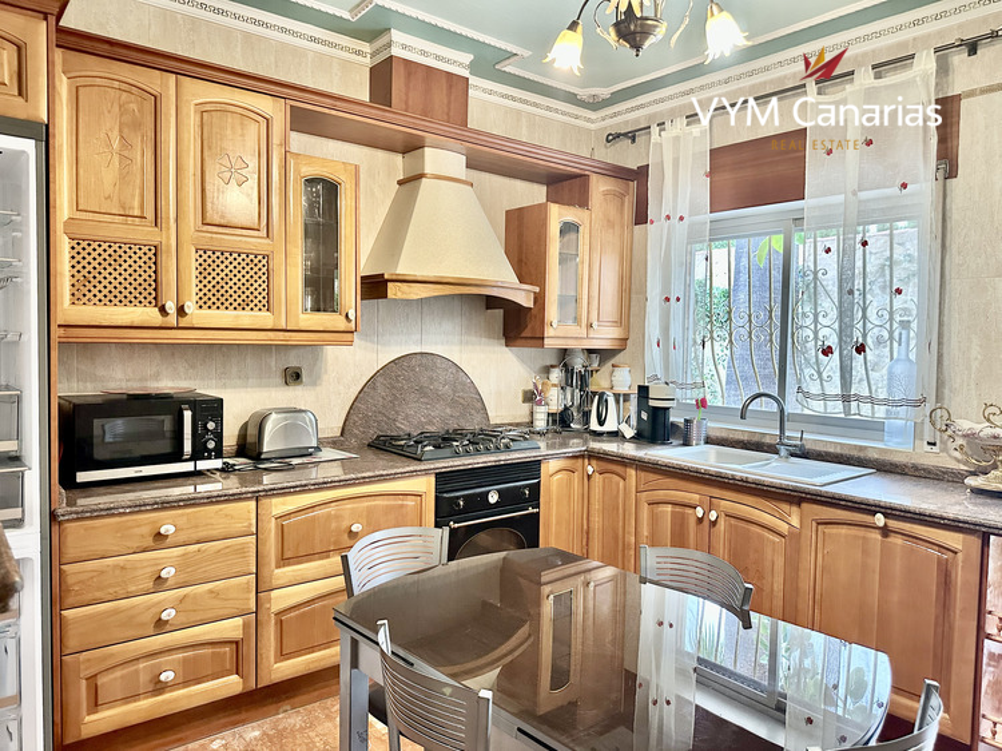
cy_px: 376
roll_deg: -1.3
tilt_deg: -2.1
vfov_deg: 56.8
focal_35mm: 24
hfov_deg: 71.6
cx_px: 501
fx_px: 694
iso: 400
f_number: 1.78
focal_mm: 6.86
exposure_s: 1/50
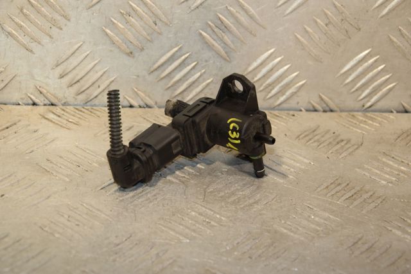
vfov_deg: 13.0
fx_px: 1198
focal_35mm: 105
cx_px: 206
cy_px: 137
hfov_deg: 19.5
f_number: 7.1
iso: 800
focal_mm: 70
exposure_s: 1/200
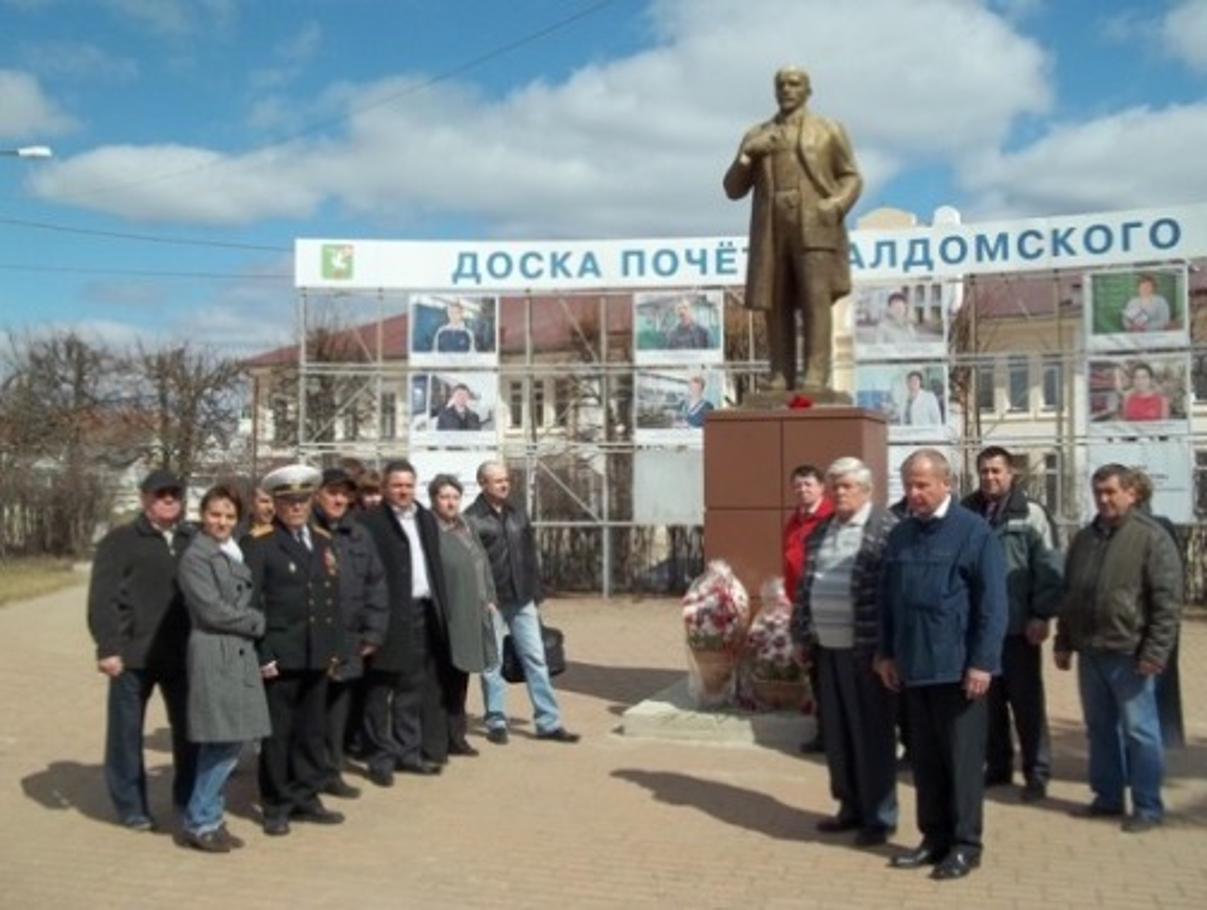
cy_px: 455
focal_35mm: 36
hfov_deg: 51.3
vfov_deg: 39.8
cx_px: 604
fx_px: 1258
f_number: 8
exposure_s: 1/250
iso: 64
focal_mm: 6.5
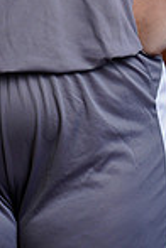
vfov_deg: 6.1
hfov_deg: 4.1
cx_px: 15
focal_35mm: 335
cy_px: -127
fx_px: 2317
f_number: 5.6
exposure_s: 1/250
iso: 200
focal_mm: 85
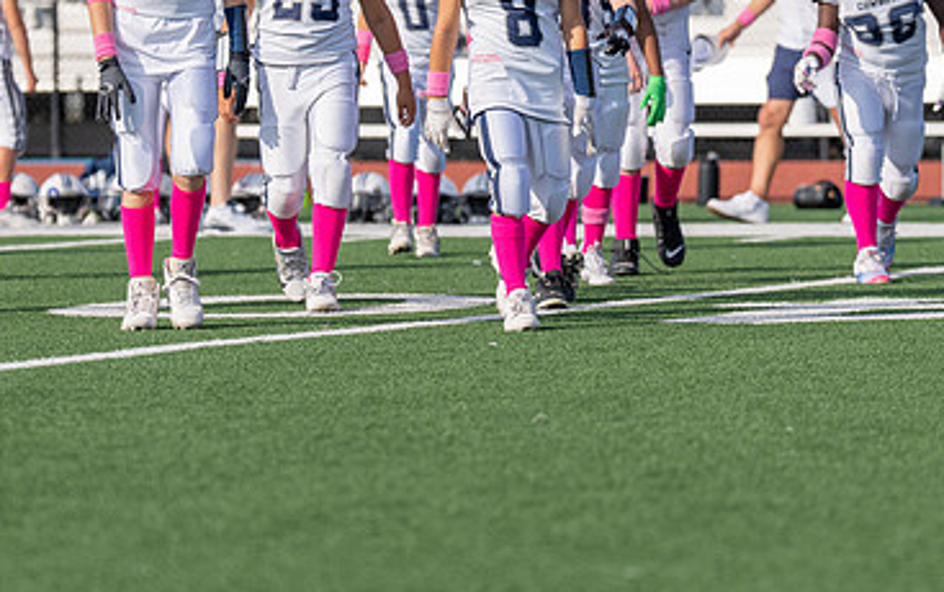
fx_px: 5973
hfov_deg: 9.0
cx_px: 348
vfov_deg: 5.7
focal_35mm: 232
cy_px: 154
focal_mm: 122
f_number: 2.8
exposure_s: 1/2500
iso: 100
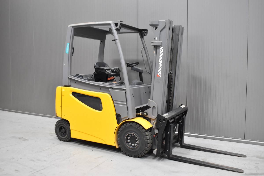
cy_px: 88
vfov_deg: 40.0
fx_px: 242
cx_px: 132
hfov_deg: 57.2
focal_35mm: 33
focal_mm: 22
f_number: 4.5
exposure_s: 1/40
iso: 1600
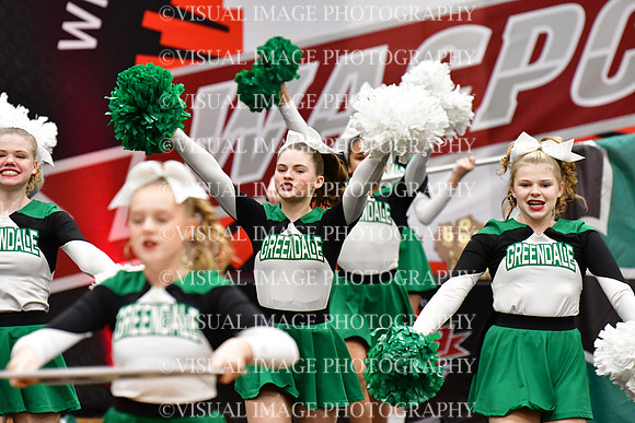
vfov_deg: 4.6
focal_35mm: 300
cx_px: 318
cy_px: 212
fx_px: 5293
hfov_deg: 6.9
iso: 5000
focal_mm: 200
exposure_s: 1/500
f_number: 3.5
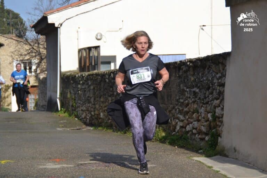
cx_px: 134
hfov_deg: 13.7
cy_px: 89
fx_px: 1112
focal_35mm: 150
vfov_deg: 9.1
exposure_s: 1/1250
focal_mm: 100
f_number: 5.6
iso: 400
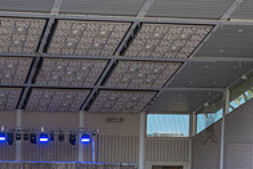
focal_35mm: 99
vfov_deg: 13.6
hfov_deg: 20.2
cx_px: 27
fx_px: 696
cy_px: 185
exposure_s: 1/400
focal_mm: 31
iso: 2000
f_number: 4
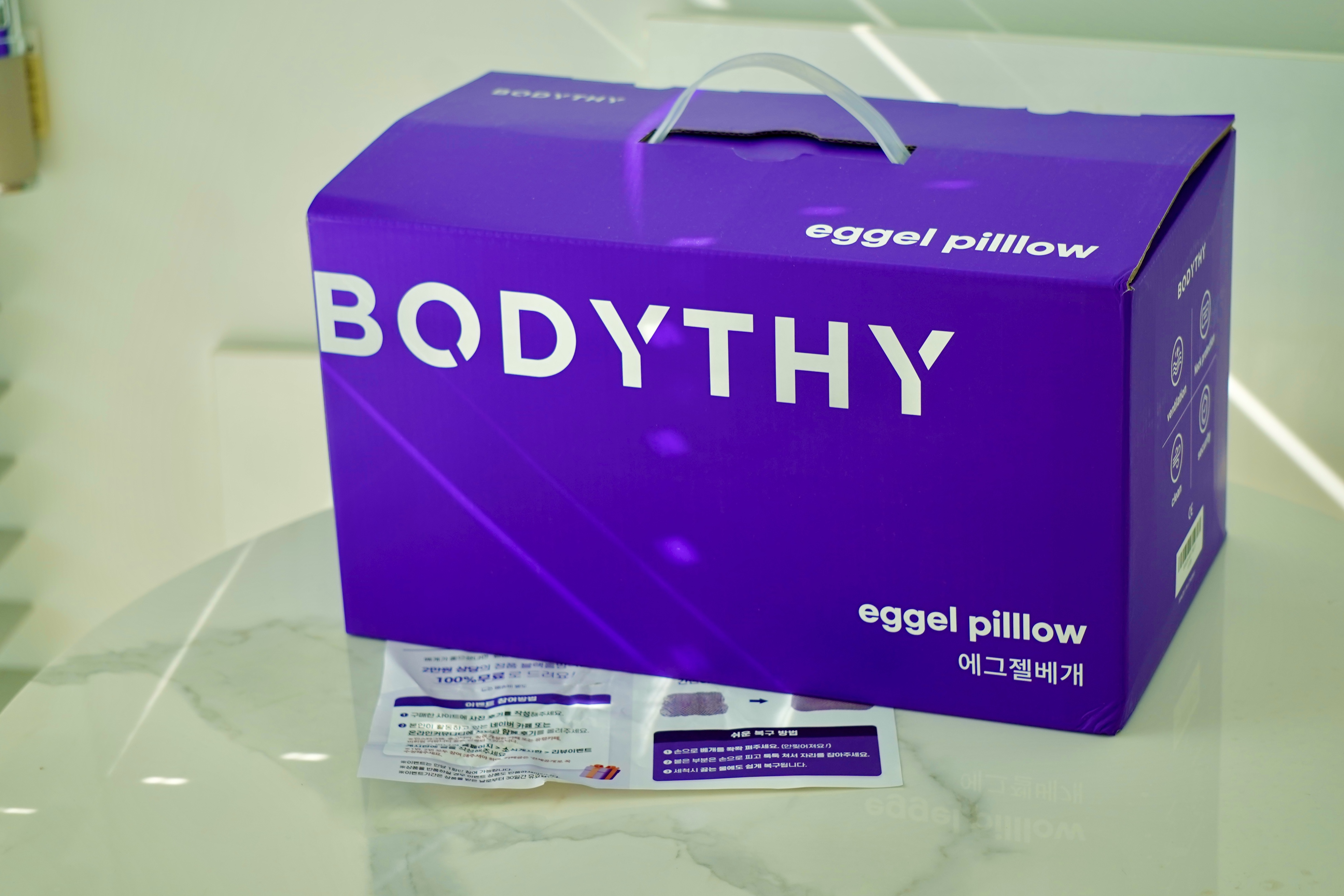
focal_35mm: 82
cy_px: 448
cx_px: 672
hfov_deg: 24.8
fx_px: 3061
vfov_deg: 16.7
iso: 200
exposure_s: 1/160
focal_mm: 55
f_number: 4.5
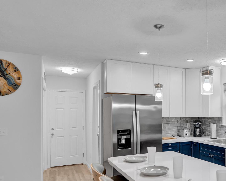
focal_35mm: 30
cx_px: 188
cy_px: 116
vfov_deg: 47.9
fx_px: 201
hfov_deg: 53.9
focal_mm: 17
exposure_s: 1/125
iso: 400
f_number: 2.8
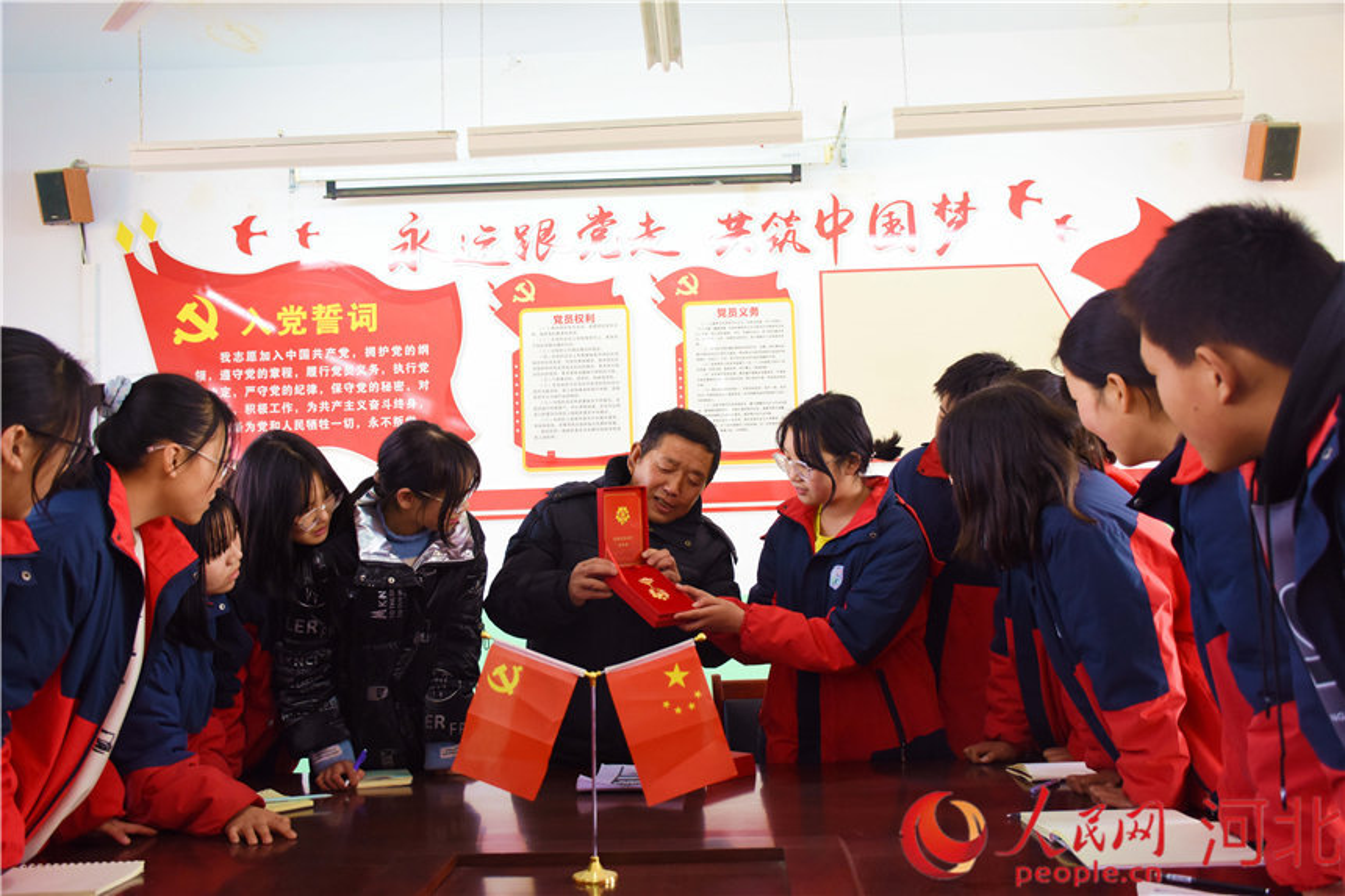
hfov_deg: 53.1
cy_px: 448
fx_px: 1345
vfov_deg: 36.9
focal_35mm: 36
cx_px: 672
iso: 800
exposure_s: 1/100
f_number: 4.5
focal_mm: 24
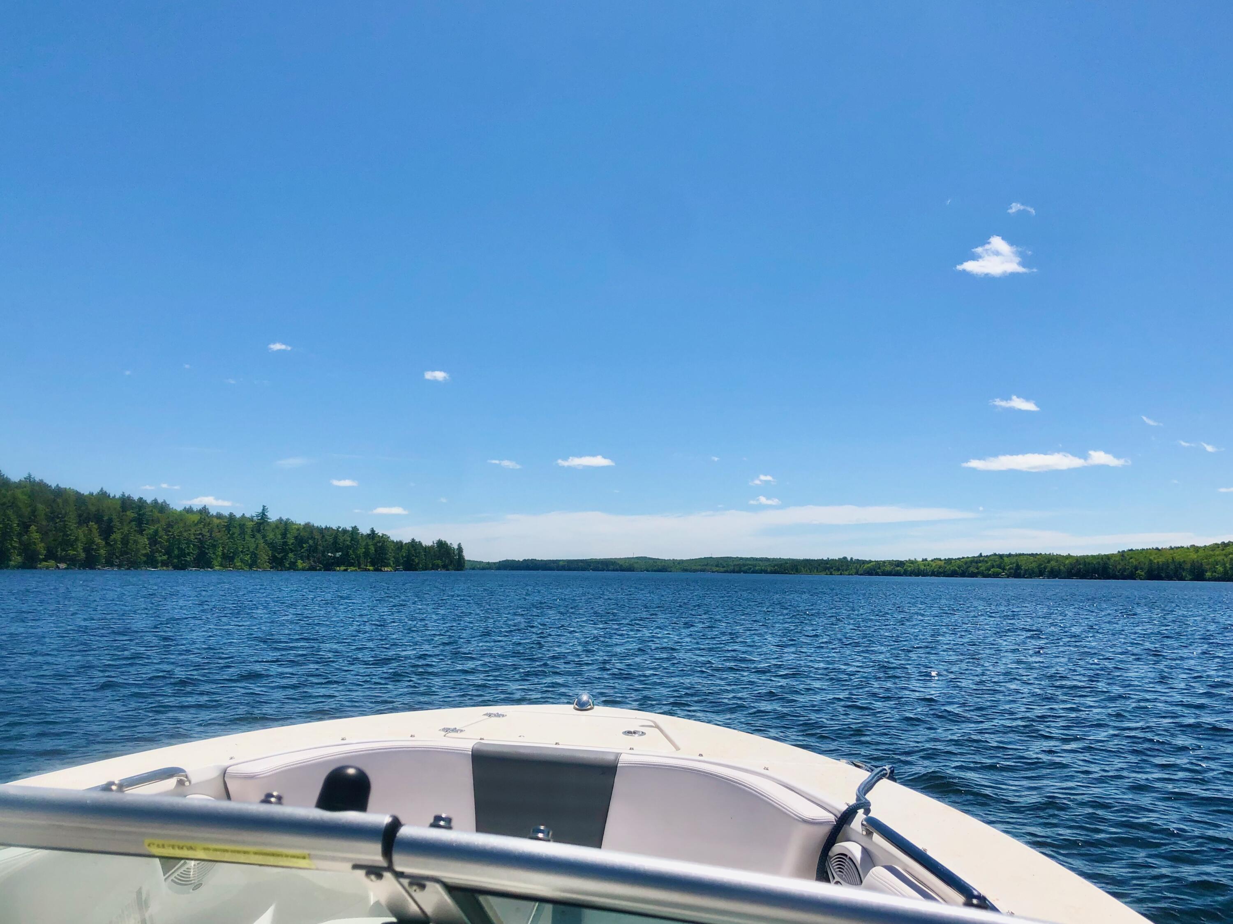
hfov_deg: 63.5
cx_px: 616
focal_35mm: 28
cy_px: 462
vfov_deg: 49.7
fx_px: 997
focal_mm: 4
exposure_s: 1/3690
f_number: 1.8
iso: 20
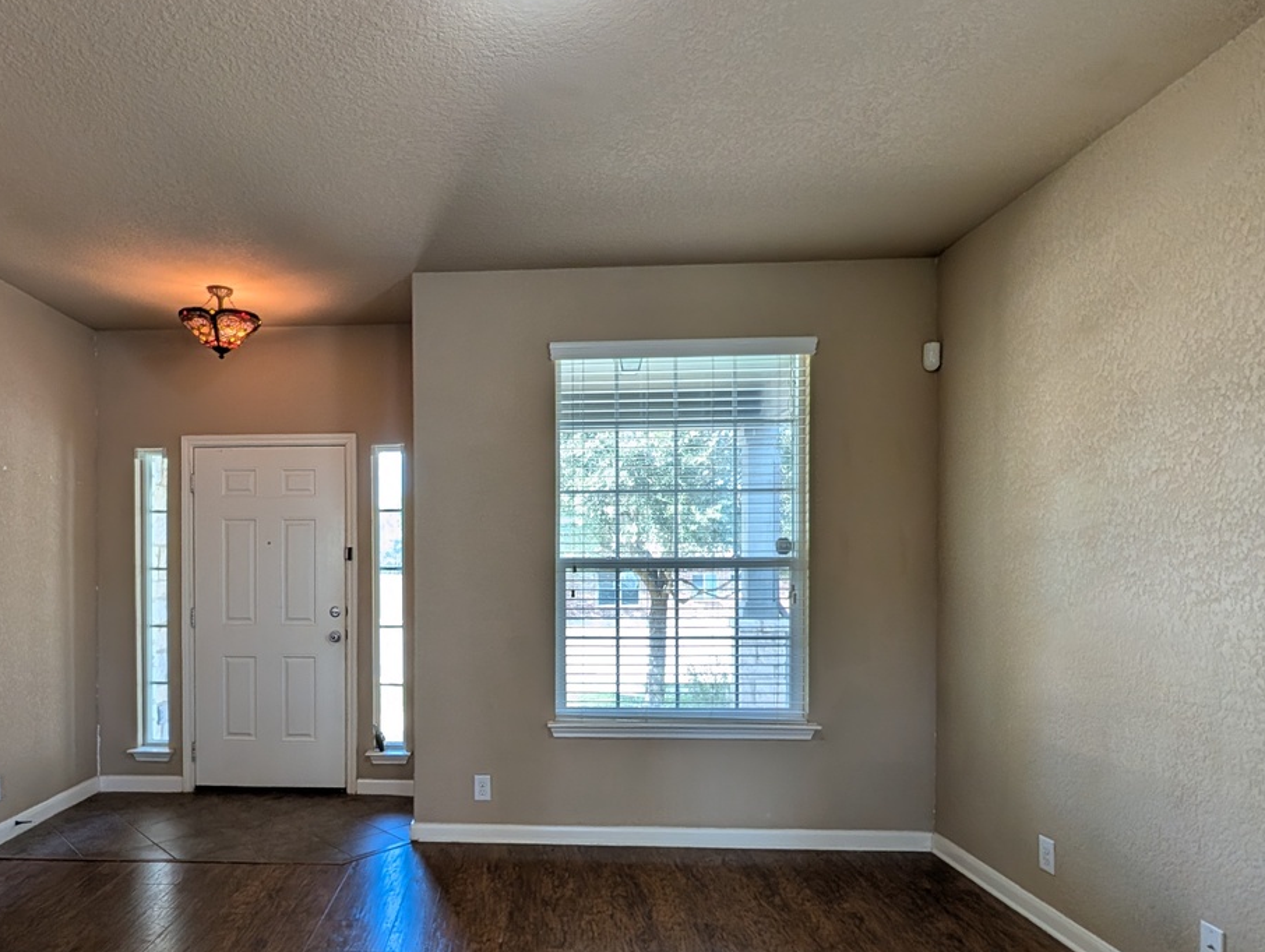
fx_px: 695
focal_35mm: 19
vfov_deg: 68.0
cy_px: 578
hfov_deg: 82.9
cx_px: 472
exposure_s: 1/120
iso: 85
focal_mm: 2.02
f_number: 1.7
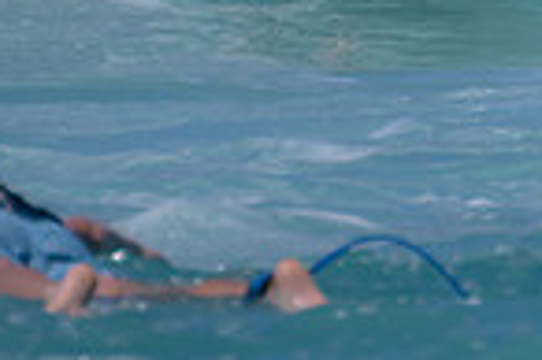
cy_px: -222
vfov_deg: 0.4
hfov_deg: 0.5
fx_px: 58034
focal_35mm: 3859
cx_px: 870
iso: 500
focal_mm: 800
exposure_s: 1/2000
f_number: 11
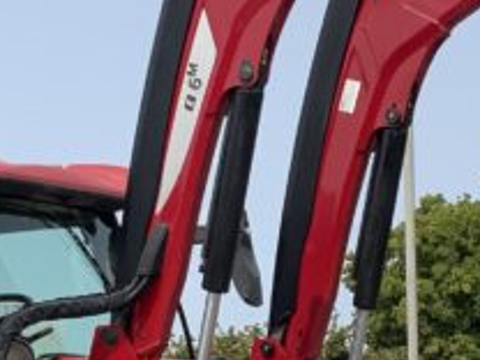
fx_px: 1983
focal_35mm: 143
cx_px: 284
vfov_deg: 10.3
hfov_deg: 13.8
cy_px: 314
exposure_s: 1/1984
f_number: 1.8
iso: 16
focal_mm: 3
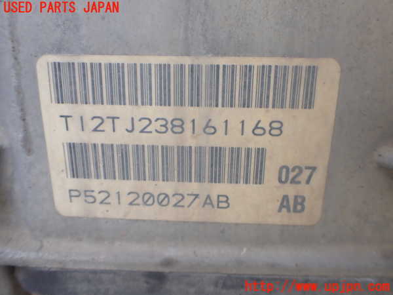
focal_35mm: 30
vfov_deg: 46.8
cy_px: 148
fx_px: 341
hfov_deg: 60.0
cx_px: 196
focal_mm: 5.4
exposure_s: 1/200
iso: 100
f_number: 2.3
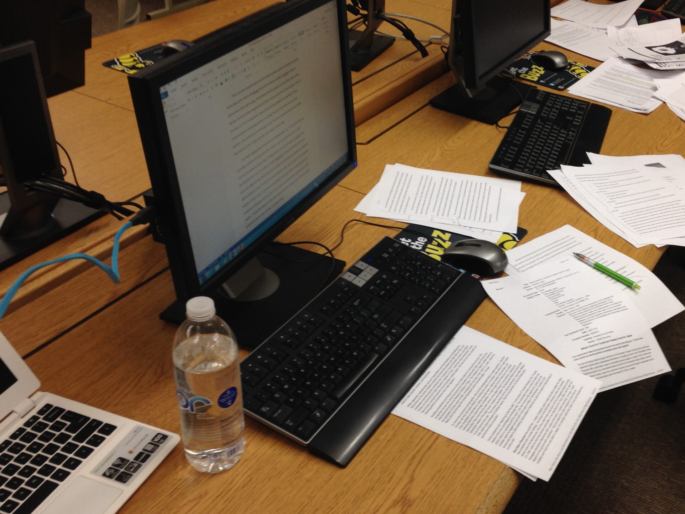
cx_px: 456
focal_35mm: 44
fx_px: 871
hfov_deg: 42.4
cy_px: 280
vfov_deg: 32.9
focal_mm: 4.12
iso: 50
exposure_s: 1/24
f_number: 2.4
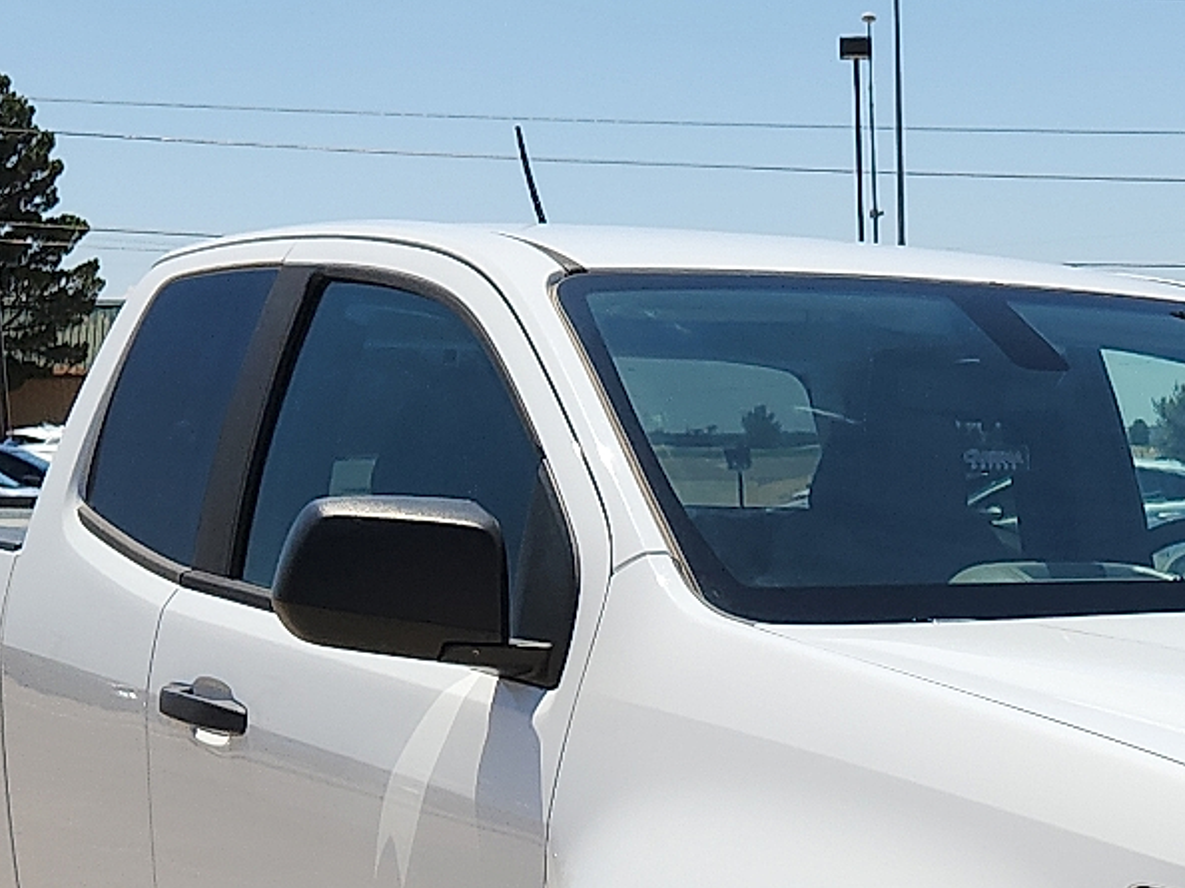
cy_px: 1082
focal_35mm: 62
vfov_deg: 21.8
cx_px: 1087
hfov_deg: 29.8
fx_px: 2122
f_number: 1.8
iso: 50
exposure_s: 1/2500
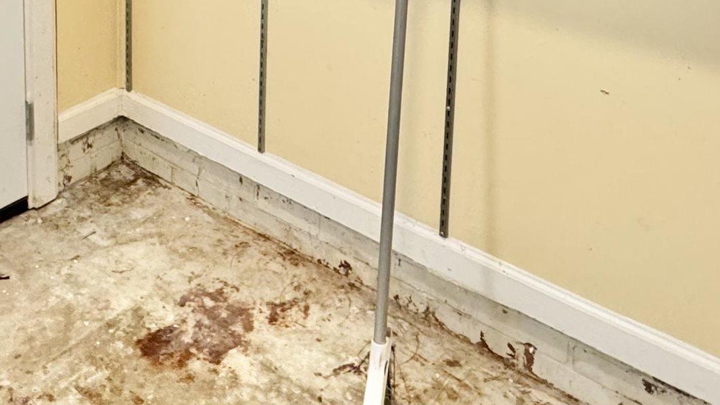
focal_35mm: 44
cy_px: -185
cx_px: 239
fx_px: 840
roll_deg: -1.5
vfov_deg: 22.7
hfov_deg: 45.7
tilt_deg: -7.6
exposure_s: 1/60
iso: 400
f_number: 2.2
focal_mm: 2.22
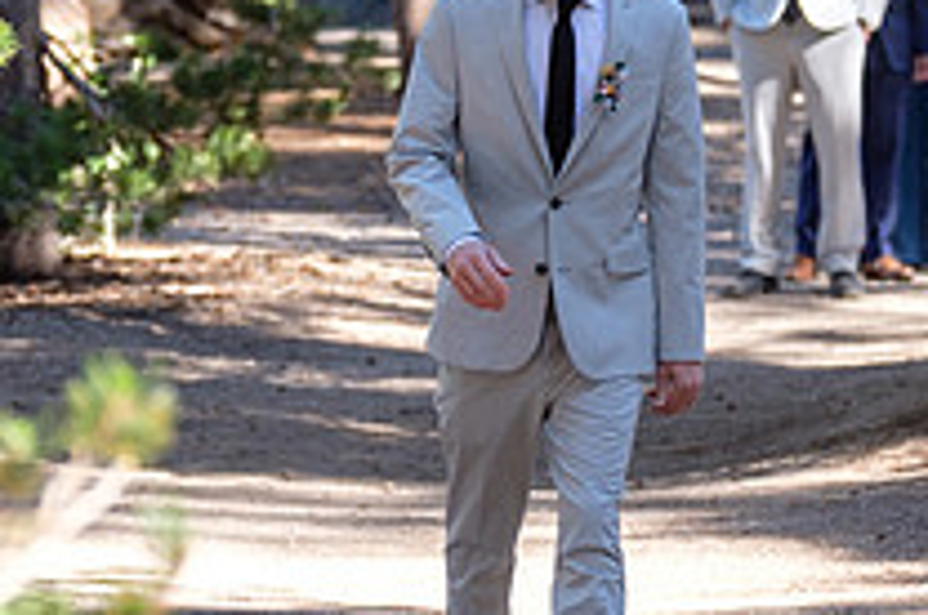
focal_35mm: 313
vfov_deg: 4.4
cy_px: 158
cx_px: 687
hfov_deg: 6.6
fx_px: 8056
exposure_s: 1/210
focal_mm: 74.4
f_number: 2.8
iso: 200
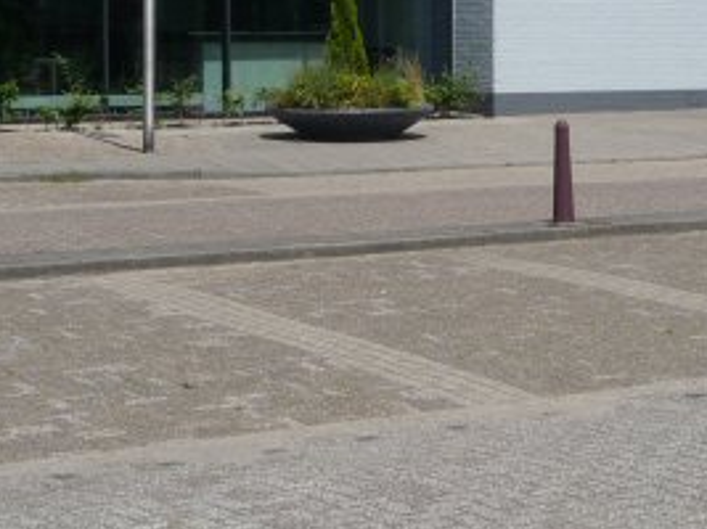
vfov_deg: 13.6
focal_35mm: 108
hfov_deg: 17.9
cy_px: 127
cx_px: 665
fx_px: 2205
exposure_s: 1/250
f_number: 10
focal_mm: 8
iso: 100
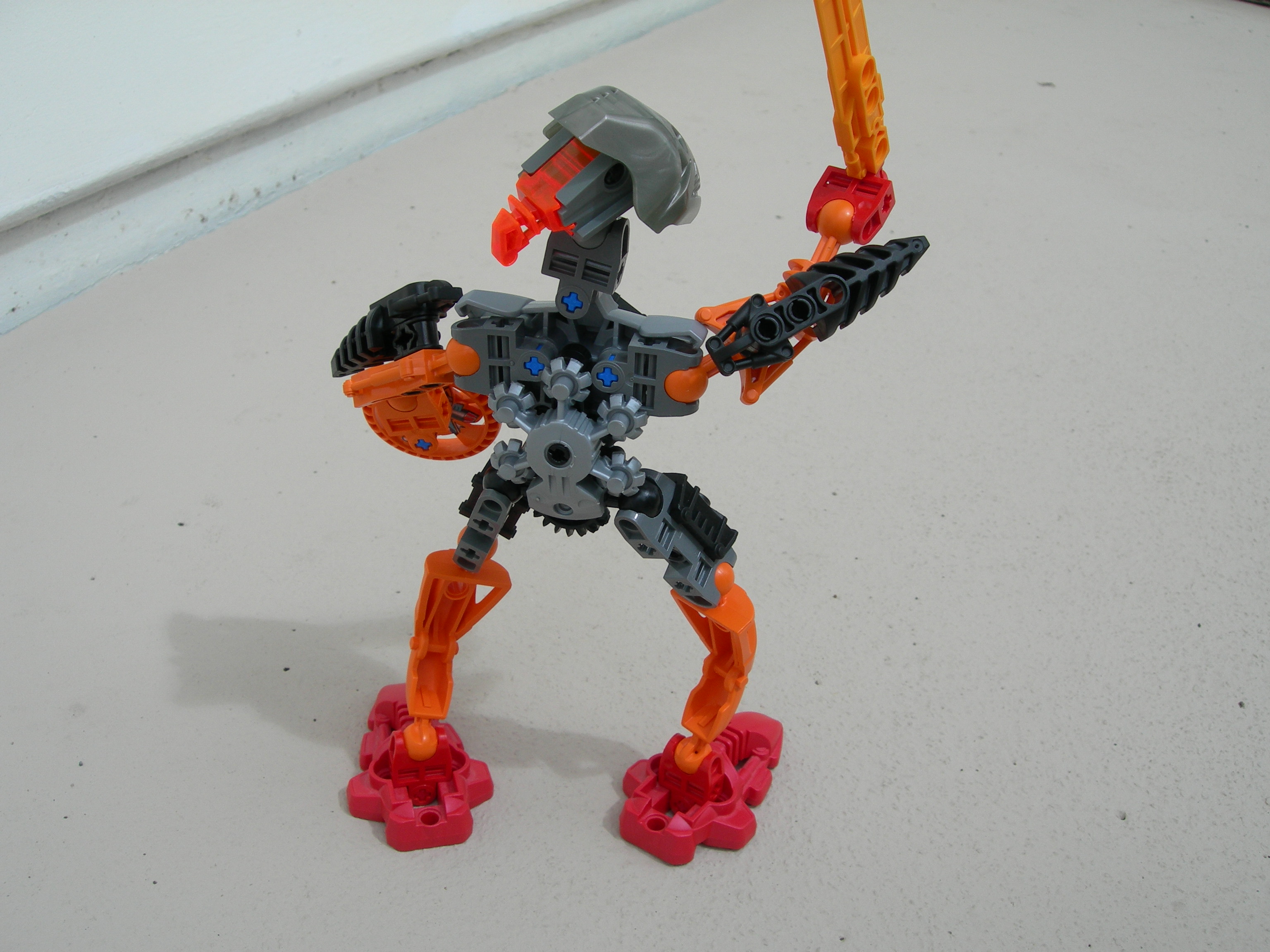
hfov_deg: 49.0
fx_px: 1394
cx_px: 635
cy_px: 476
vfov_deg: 37.7
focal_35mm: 38
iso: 50
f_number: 4.8
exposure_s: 1/397
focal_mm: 7.8
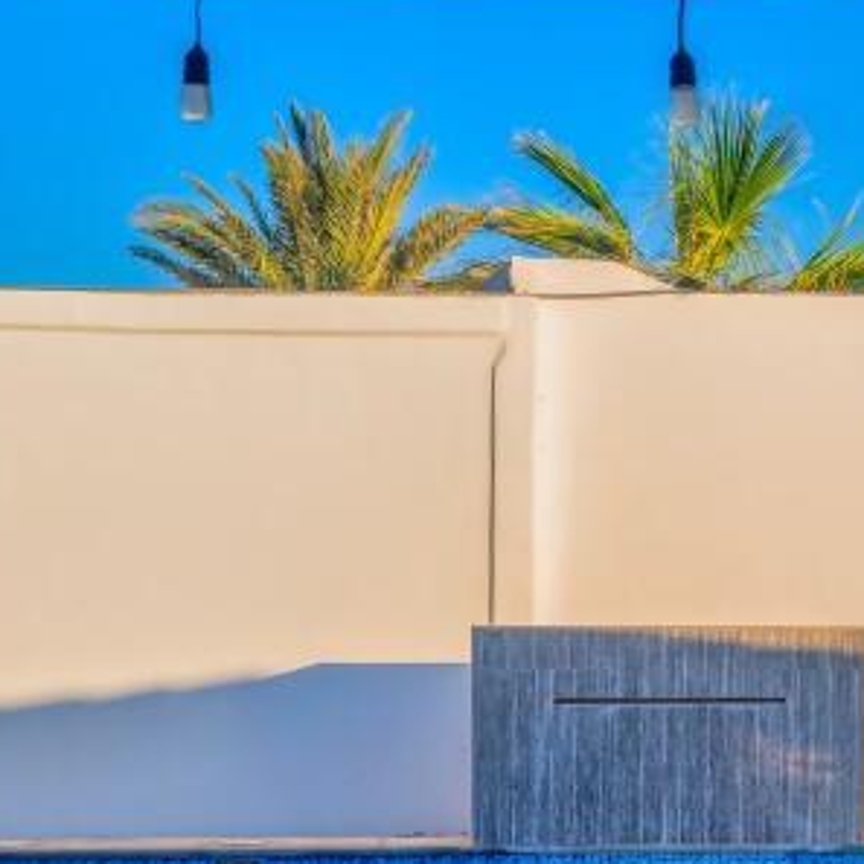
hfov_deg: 20.9
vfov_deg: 20.9
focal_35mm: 82
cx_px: 669
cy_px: 685
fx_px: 2316
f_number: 4
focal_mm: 28
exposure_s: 1/640
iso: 100
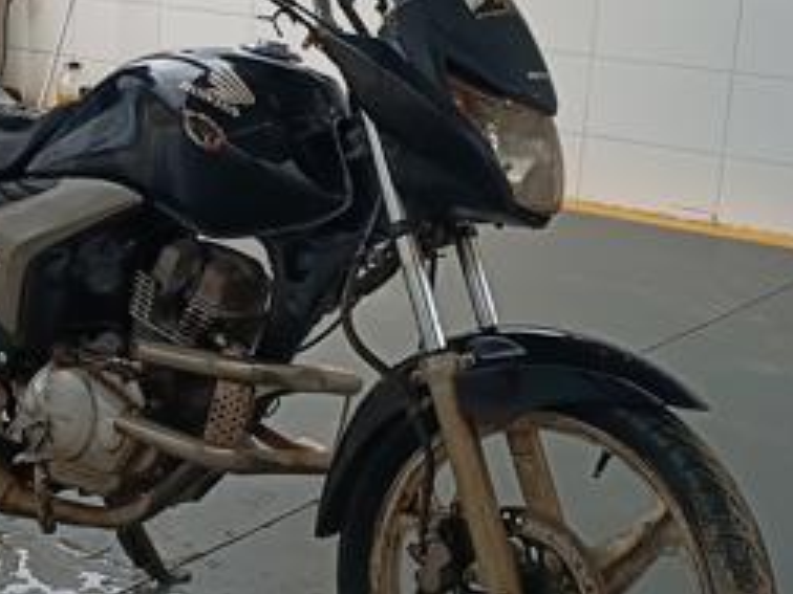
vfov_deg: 22.2
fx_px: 1512
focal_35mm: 66
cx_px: 305
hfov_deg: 29.3
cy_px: 195
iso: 147
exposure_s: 1/873
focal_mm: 4.81
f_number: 1.8
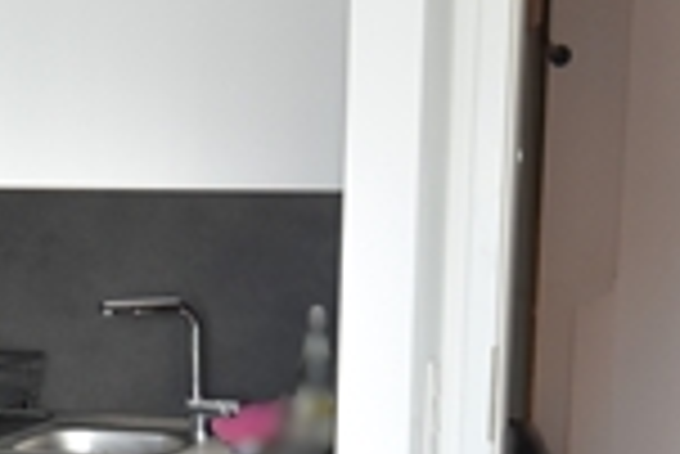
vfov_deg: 14.2
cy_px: 387
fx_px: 1815
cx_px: -50
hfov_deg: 20.3
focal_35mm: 96
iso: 640
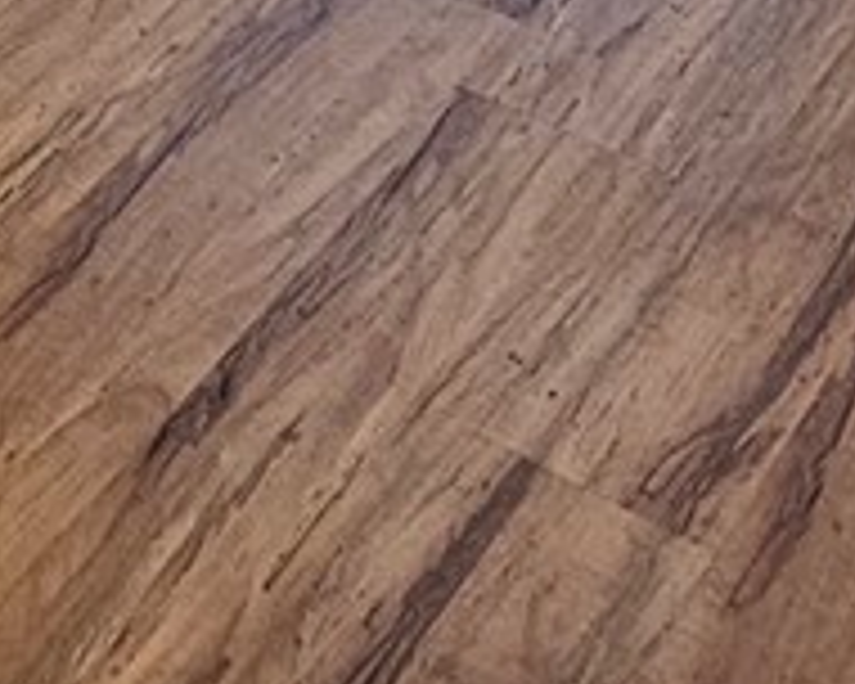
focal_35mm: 107
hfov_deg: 15.7
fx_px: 2708
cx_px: -603
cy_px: -976
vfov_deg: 11.7
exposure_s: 1/60
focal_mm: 2.2
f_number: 2.2
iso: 125
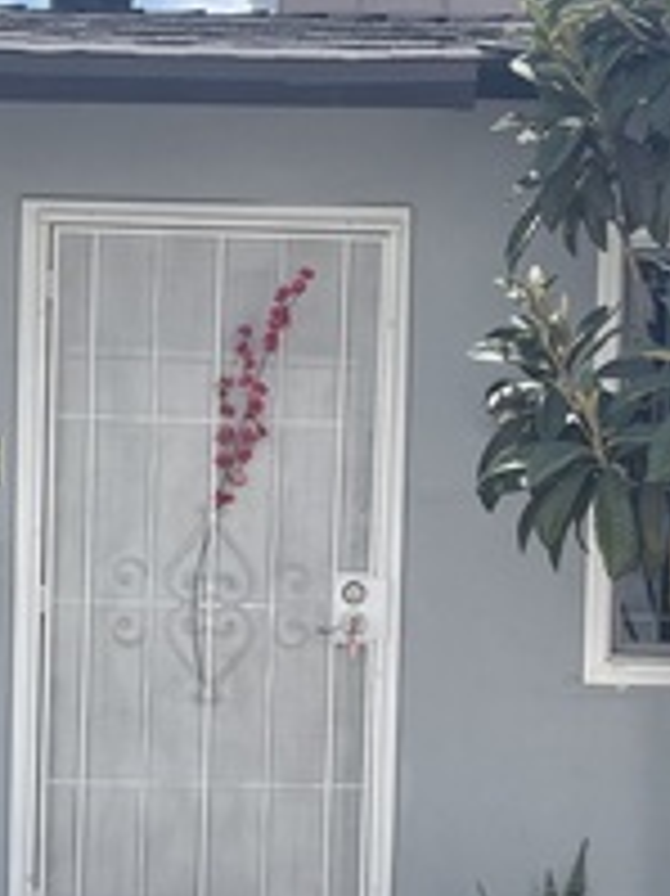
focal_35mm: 87
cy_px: 630
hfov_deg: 16.9
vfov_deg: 22.4
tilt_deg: -4.9
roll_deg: -2.0
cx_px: 191
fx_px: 2248
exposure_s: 1/2336
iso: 32
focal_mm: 5.1
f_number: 1.6
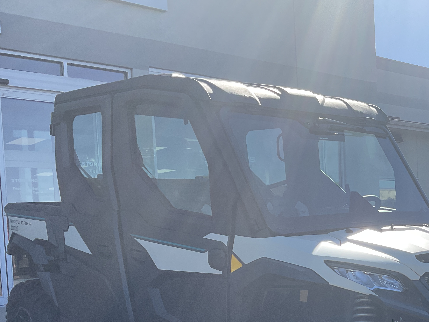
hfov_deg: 35.0
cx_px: 343
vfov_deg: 26.7
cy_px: 283
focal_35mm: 53
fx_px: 657
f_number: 1.8
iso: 16
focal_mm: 3
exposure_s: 1/929
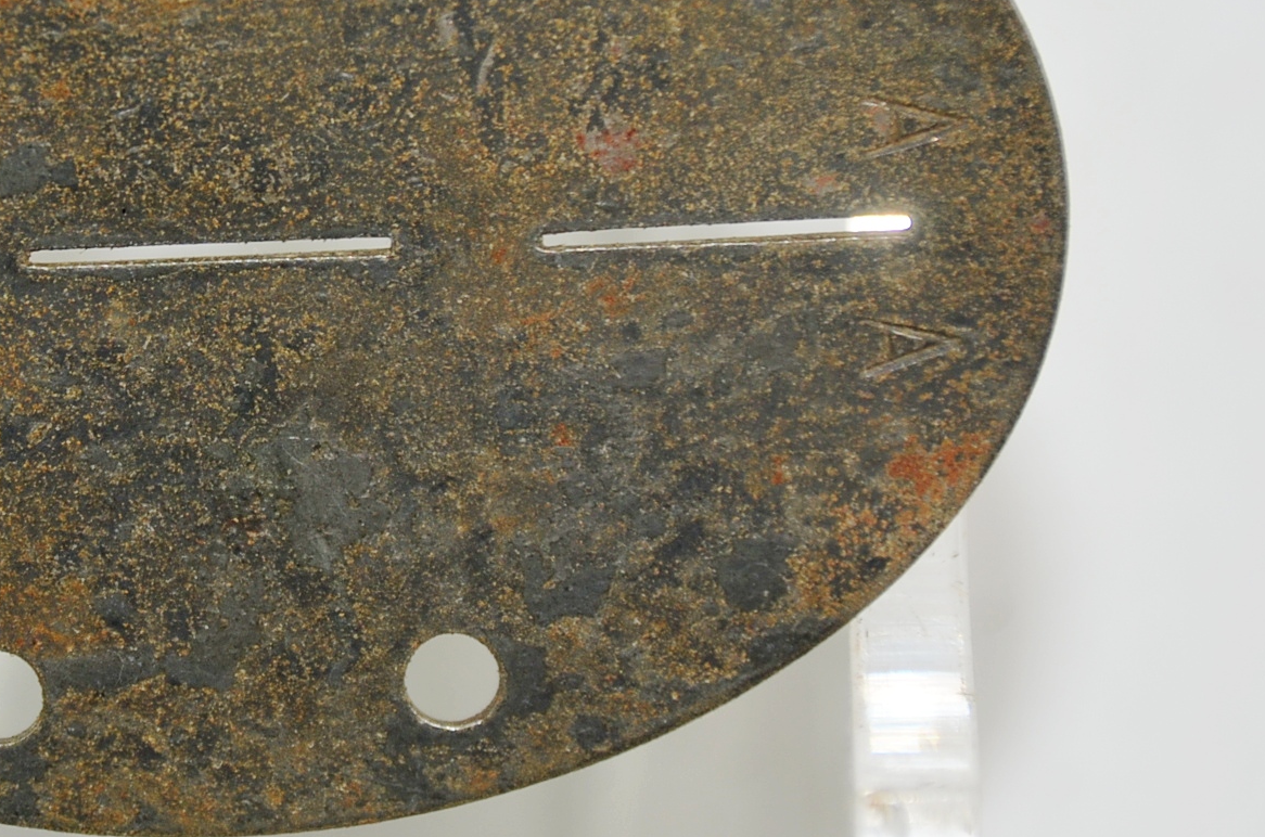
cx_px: 177
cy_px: 215
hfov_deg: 6.8
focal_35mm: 301
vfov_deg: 4.5
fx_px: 10556
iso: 160
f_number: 5.6
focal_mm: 95
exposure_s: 1/250
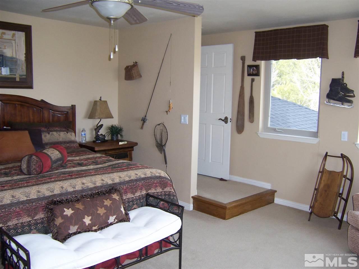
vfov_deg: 42.9
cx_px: 180
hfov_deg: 55.4
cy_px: 134
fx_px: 342
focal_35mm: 33
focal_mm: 5.5
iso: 140
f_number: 2.8
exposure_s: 1/60
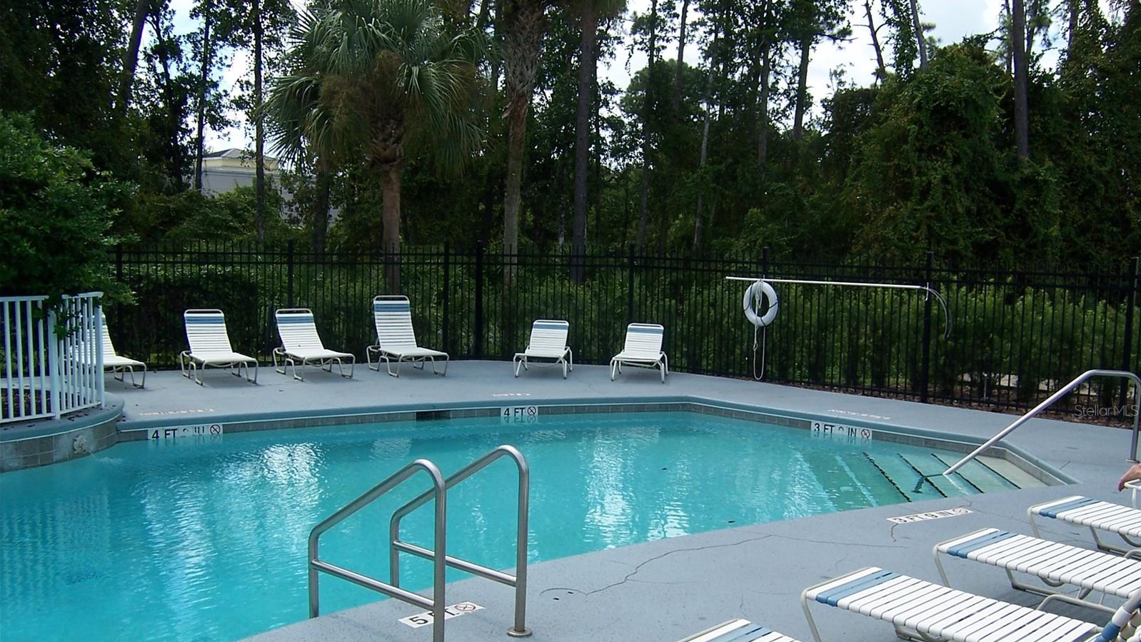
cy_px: 410
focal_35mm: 36
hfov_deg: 55.3
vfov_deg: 32.6
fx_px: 1089
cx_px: 570
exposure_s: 1/750
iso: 80
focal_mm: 5.5
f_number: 3.4
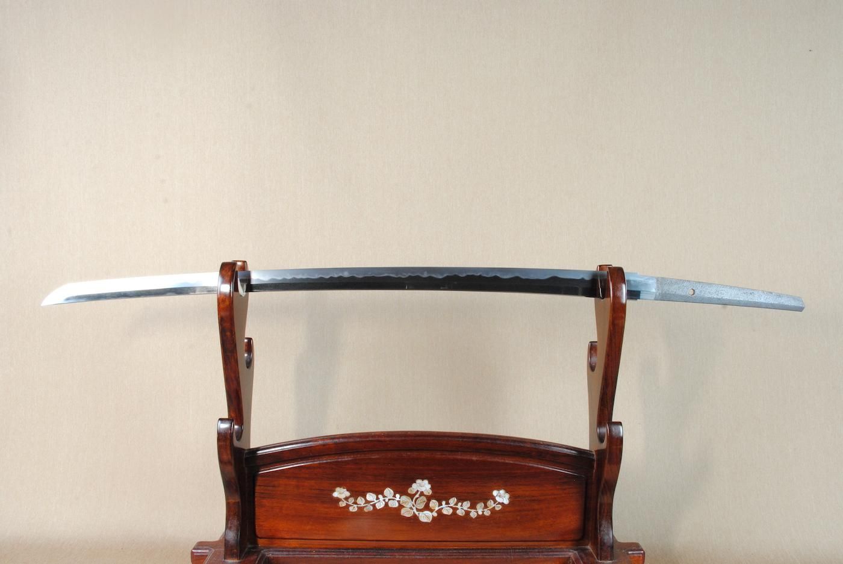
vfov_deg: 43.7
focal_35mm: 30
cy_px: 282
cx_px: 422
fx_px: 703
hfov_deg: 61.9
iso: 400
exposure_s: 1/2
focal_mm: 20
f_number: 11
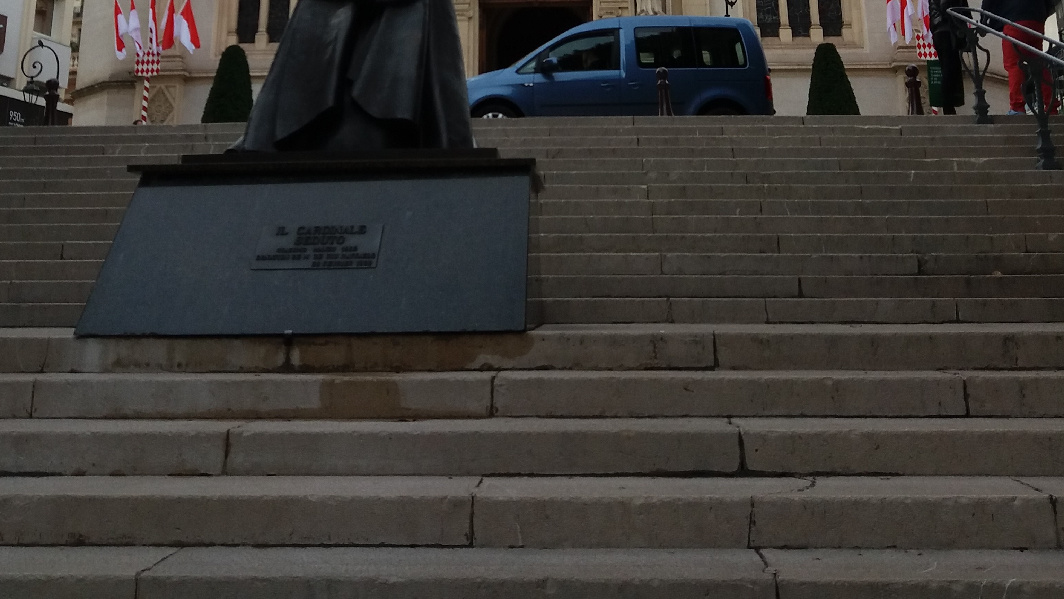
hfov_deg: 49.4
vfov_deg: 26.4
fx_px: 1157
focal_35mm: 41
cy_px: -84
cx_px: 529
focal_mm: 3.7
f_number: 1.9
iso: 64
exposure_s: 1/286
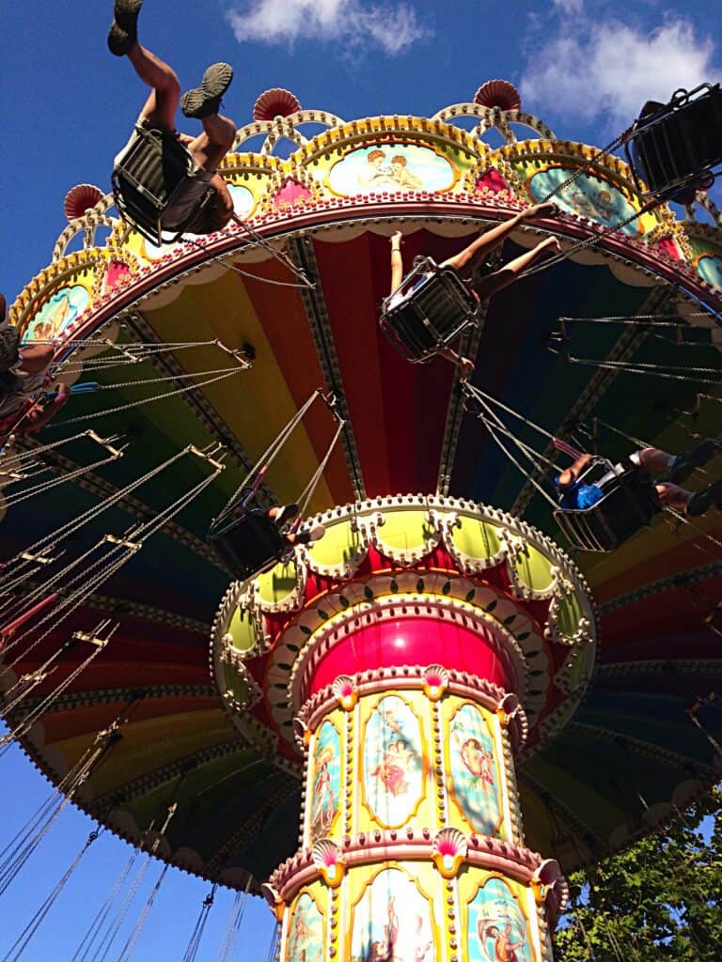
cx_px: 361
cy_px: 481
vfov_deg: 55.4
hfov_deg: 42.9
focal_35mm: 33
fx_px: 918
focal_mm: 4.13
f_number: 2.4
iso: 50
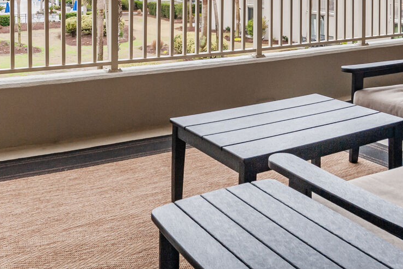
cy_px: -42
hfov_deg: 46.3
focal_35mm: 42
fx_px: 470
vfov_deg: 28.3
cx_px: 175
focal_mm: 18
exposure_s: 1/50
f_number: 11
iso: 400
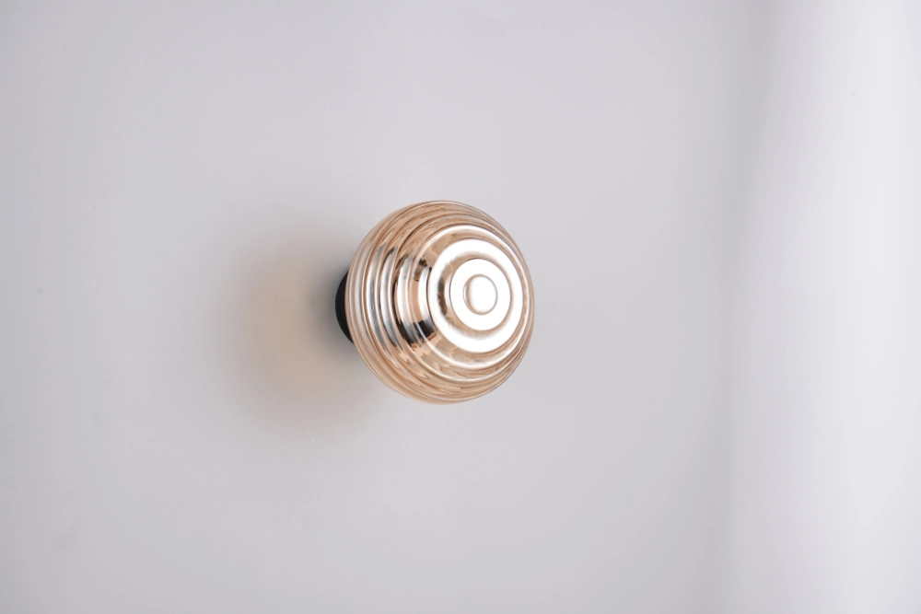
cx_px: 460
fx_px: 1791
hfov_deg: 28.8
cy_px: 307
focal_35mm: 70
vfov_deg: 19.5
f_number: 11
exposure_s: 1/8
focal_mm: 70
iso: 100
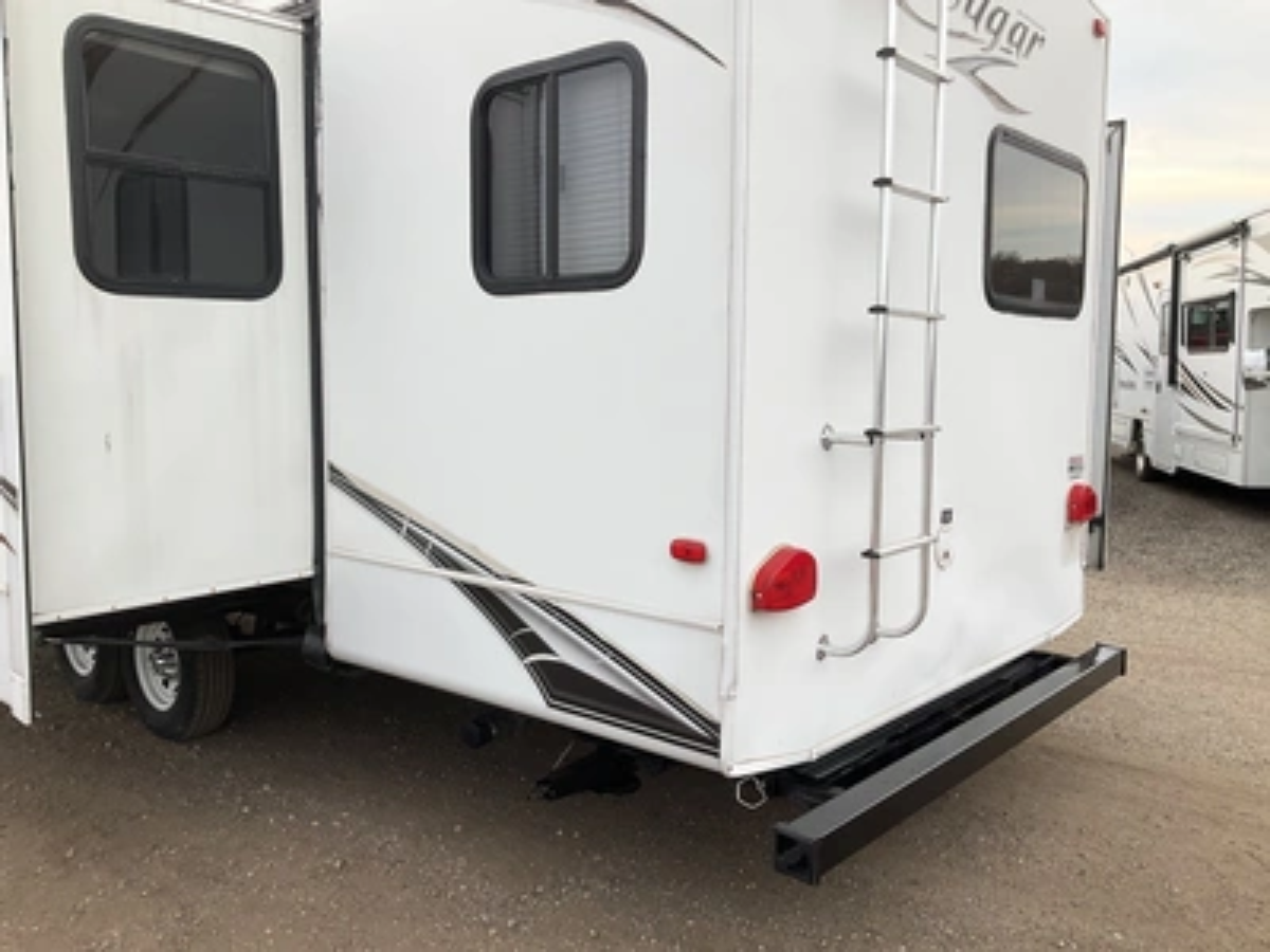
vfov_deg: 48.2
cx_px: 635
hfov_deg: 61.7
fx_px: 1064
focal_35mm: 29
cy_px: 476
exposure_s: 1/514
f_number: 1.8
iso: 25
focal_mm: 3
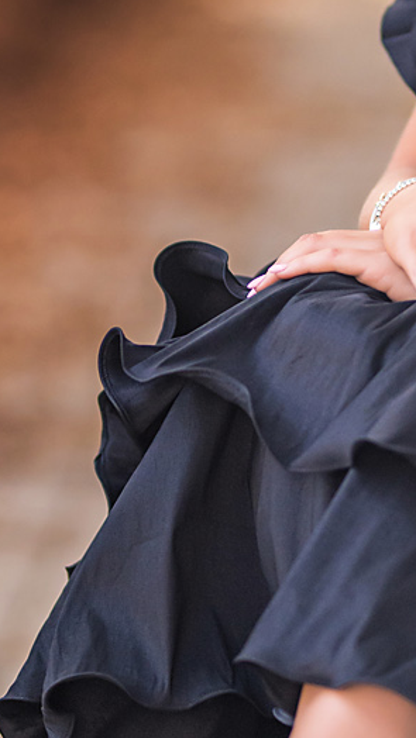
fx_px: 4997
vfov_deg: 8.4
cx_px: 505
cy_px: 194
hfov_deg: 4.8
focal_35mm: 255
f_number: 1.4
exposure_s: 1/3200
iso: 800
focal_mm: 85
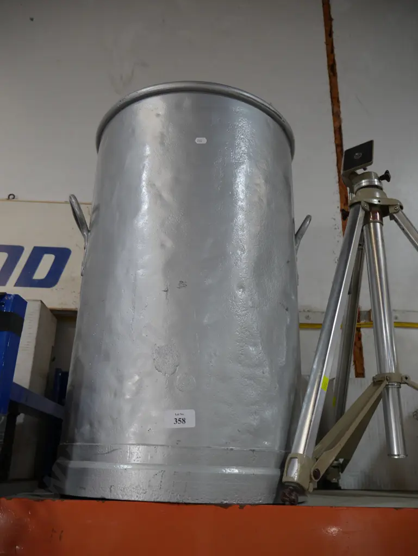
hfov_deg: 49.8
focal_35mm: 28
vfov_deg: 63.4
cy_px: 278
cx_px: 209
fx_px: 450
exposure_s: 1/60
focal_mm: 14
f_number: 3.5
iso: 250
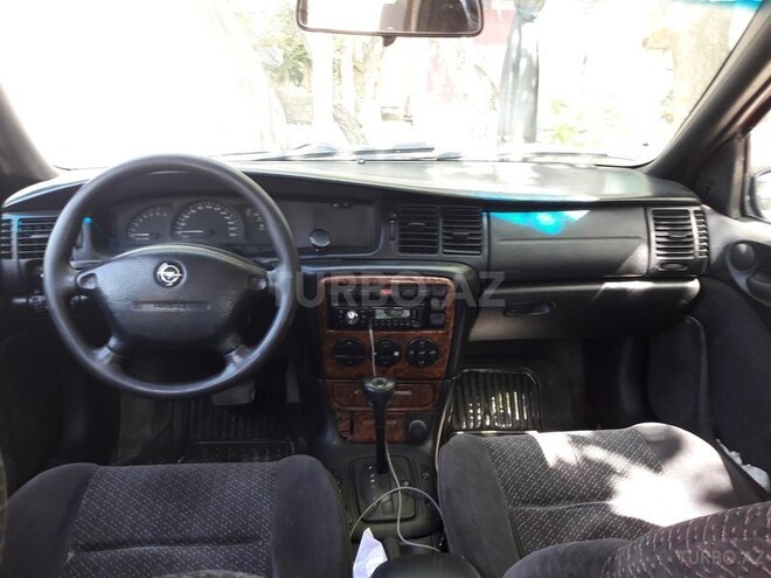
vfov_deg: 49.7
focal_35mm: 28
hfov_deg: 63.4
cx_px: 386
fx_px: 624
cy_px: 289
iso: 64
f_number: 1.9
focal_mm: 3.7
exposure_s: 1/33
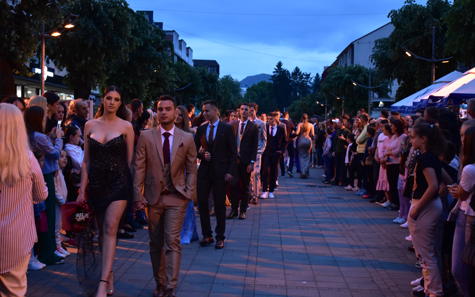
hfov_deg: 36.0
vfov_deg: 22.9
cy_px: 157
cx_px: 241
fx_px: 732
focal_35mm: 57
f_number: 4.5
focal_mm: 35
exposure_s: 1/30
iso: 1800
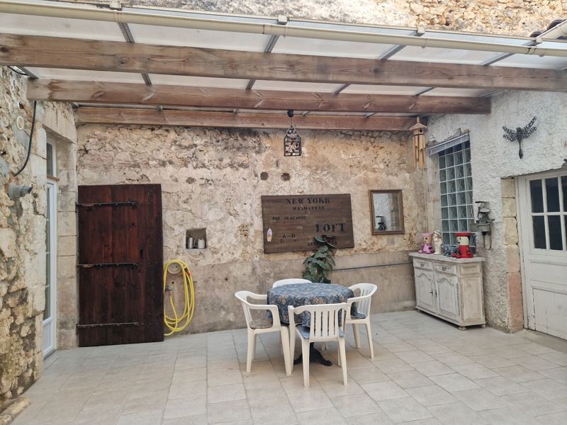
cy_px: 212
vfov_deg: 58.9
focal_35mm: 23
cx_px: 284
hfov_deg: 73.9
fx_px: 377
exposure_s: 1/111
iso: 50
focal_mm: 5.4
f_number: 1.8
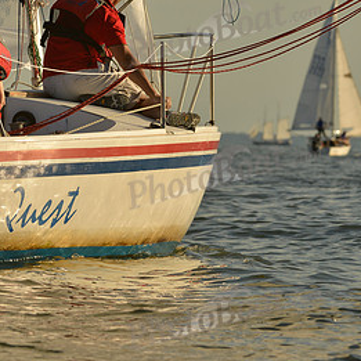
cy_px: 121
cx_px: 57
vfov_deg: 4.6
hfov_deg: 4.6
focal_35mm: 378
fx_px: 4460
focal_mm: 200
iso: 200
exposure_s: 1/1000
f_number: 8
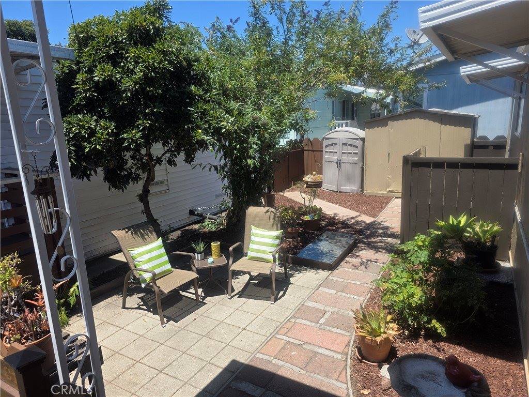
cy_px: 198
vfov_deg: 58.9
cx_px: 264
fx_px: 351
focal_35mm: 23
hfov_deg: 73.9
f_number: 1.7
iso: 80
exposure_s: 1/3001
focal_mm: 6.3
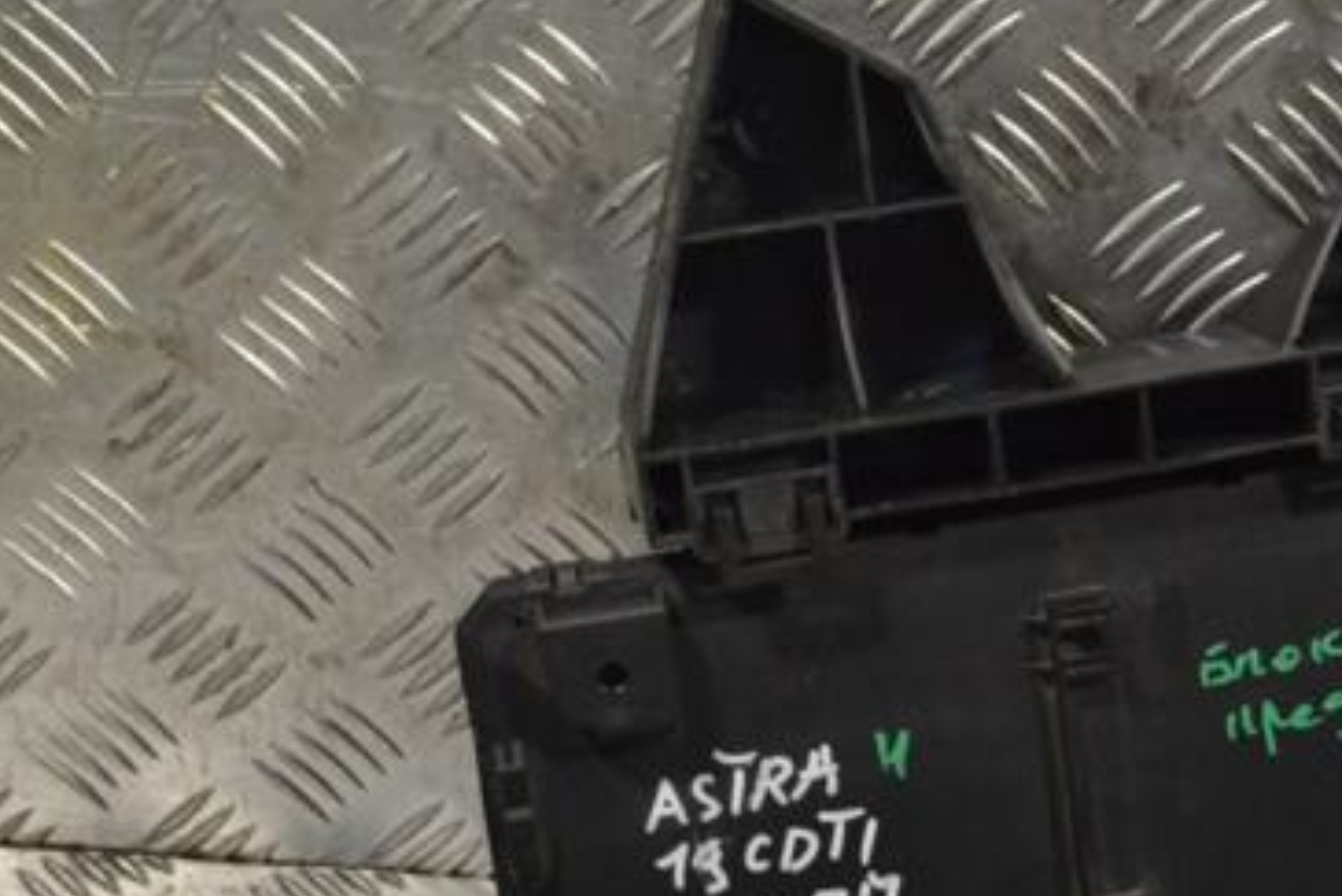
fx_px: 3505
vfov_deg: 14.5
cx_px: 973
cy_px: 616
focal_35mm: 94
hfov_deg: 21.5
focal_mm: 38
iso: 3200
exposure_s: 1/250
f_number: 8
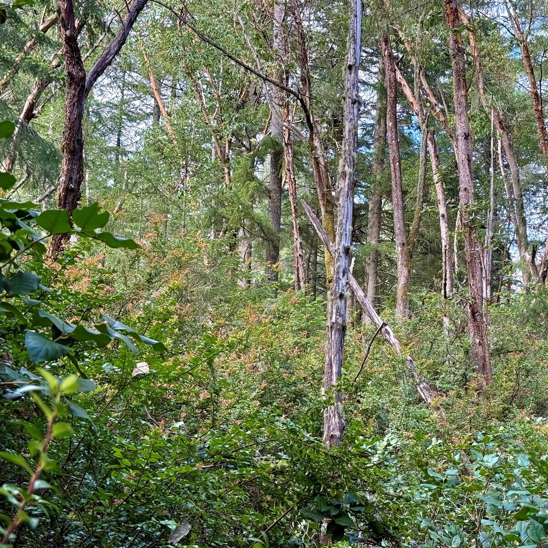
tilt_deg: +15.3
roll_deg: +0.0
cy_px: 272
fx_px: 1021
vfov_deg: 30.0
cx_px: 360
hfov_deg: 29.9
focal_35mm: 57
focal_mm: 6.76
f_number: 1.78
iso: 80
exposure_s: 1/193
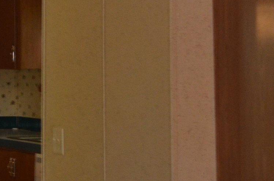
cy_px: -74
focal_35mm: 178
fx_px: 1352
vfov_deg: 7.6
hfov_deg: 11.4
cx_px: -52
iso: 900
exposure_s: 1/60
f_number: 4.5
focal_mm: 29
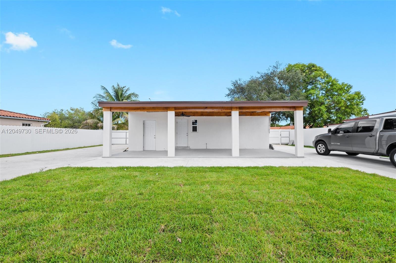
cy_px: 132
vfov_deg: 81.1
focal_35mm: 14
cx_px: 198
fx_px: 154
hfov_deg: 104.3
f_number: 8
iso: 200
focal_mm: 14
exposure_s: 1/160
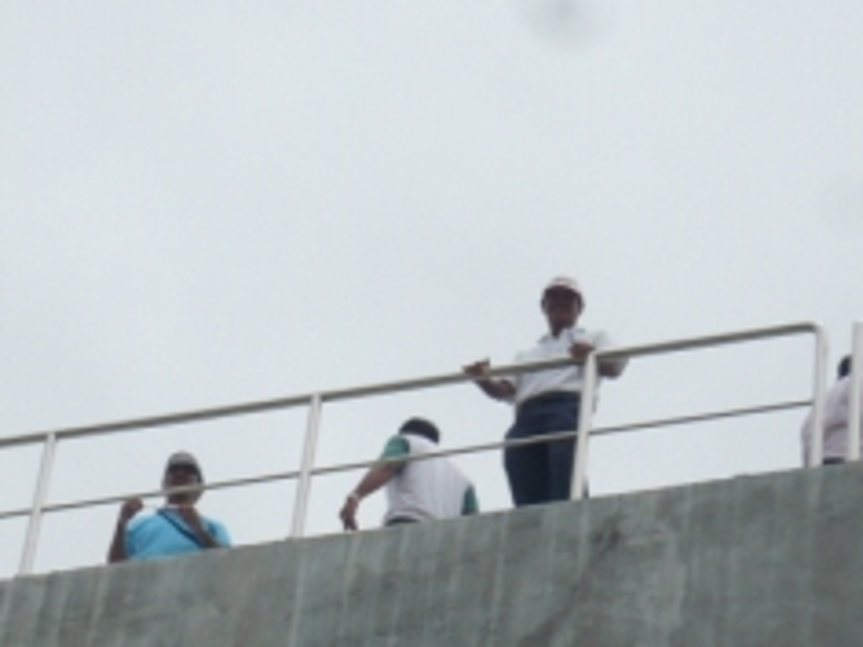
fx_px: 4961
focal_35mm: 199
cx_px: 296
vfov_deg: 7.5
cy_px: 530
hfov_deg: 9.9
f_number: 14
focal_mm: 17.4
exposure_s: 1/160
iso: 100
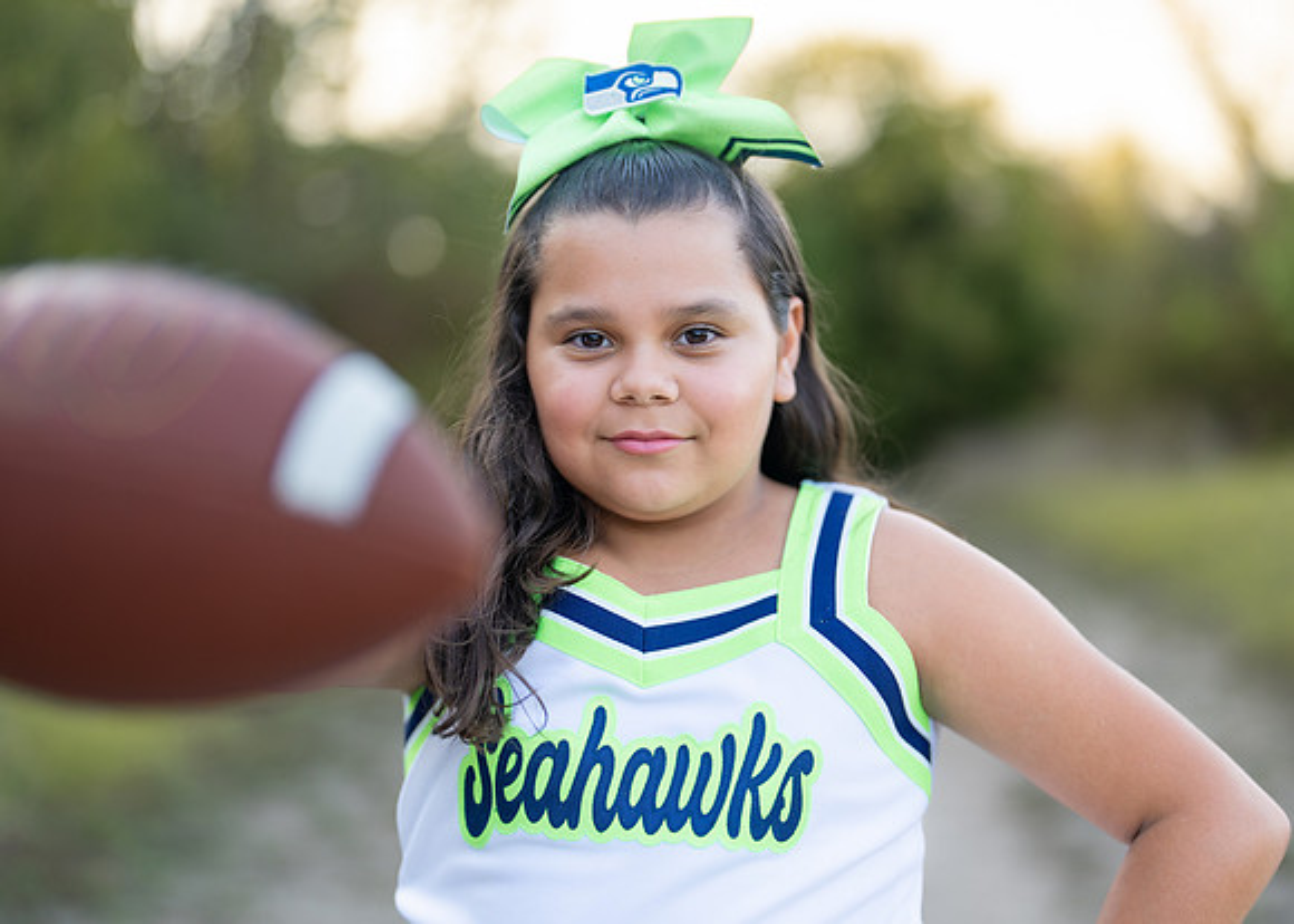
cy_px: 477
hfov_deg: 33.5
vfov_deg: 24.3
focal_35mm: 58
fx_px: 2147
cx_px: 716
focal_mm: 50
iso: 100
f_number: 1.2
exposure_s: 1/1000
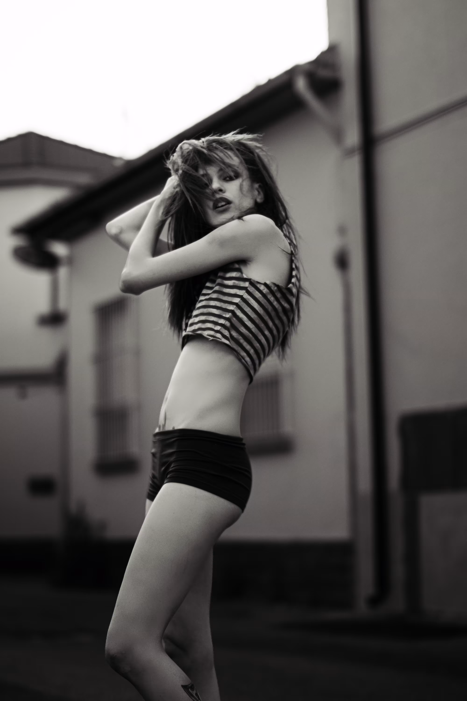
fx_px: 1459
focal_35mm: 75
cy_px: 350
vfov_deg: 27.0
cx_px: 234
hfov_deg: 18.2
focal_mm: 50
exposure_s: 1/2000
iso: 100
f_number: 1.4
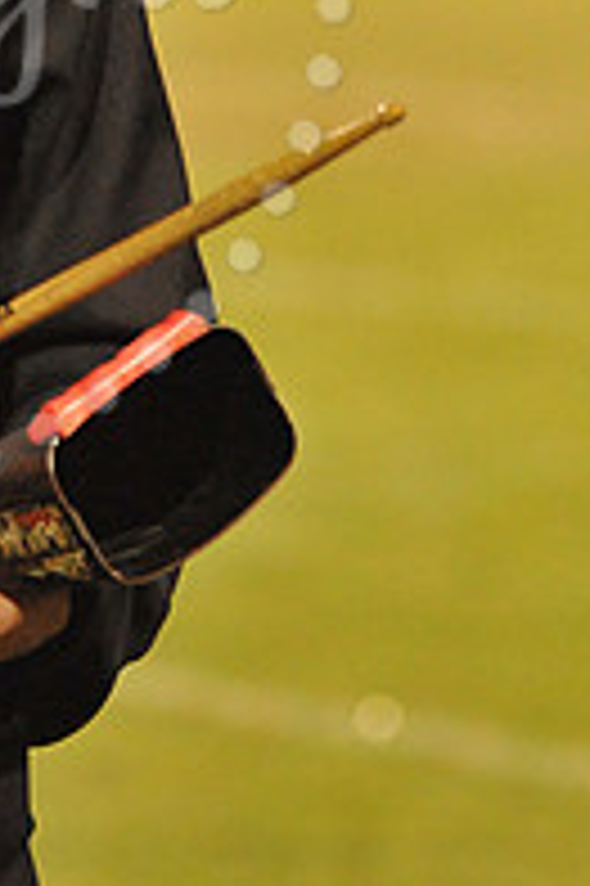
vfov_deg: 5.8
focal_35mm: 354
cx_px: -194
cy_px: -49
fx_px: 8717
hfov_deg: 3.9
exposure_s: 1/200
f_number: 4
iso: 6400
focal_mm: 120
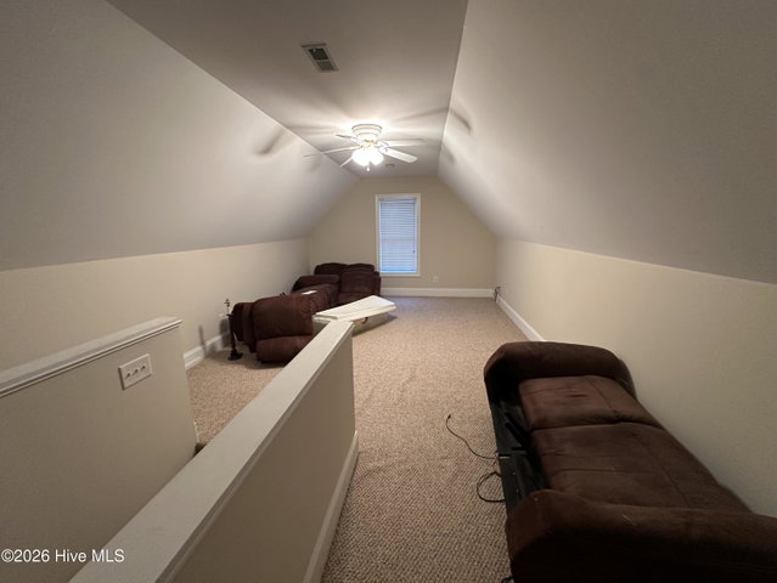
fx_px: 314
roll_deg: +2.3
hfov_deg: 102.0
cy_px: 292
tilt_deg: -10.3
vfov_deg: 85.7
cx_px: 388
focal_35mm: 14
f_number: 2.2
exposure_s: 1/60
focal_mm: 2.22
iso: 250
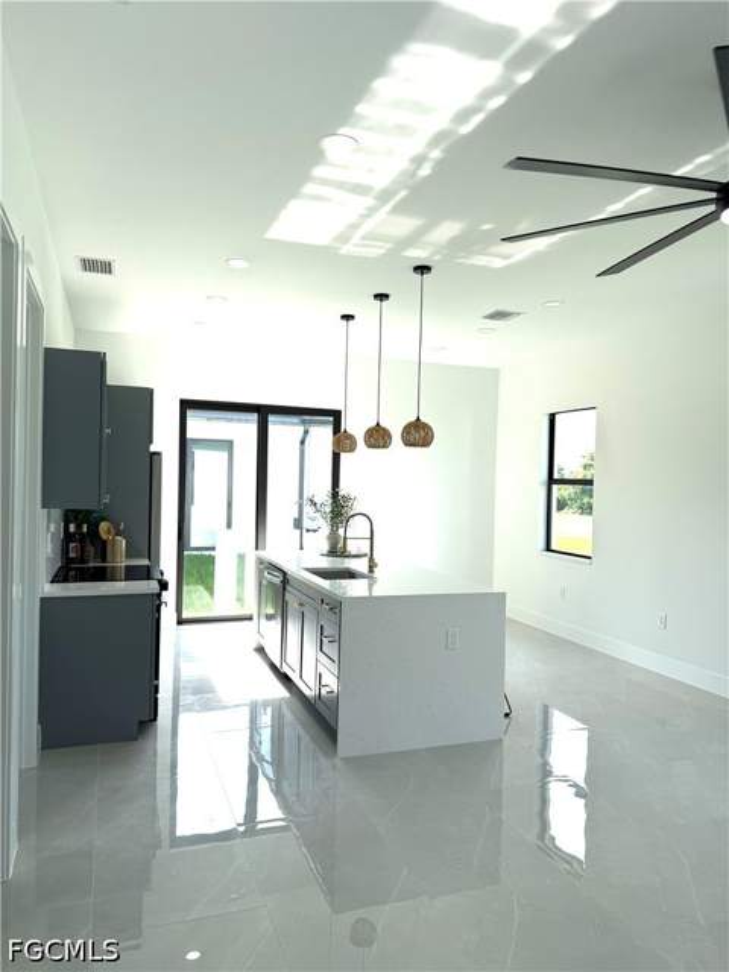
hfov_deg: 56.8
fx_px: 674
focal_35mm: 24
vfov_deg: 71.6
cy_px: 486
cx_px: 364
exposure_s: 1/1585
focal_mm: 6.76
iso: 100
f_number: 1.78
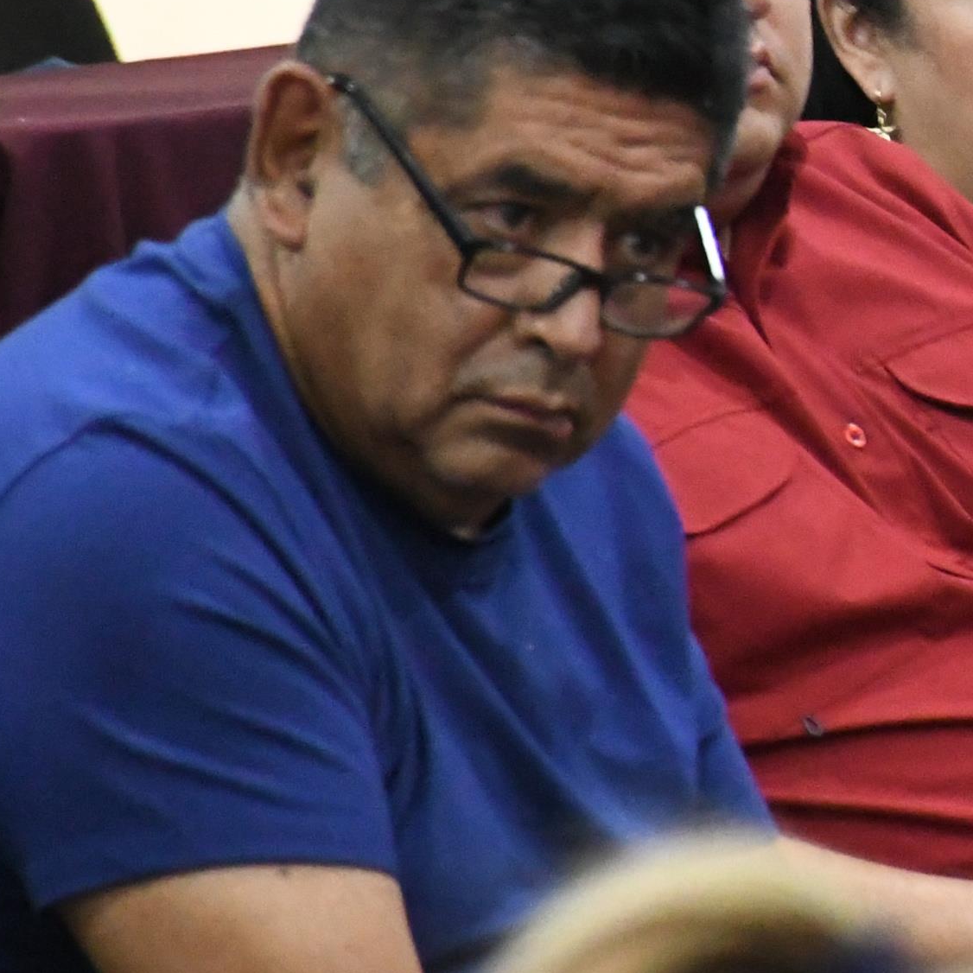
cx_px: 1450
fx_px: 21052
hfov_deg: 2.6
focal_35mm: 662
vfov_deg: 2.6
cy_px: 112
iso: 10000
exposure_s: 1/100
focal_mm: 140
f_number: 5.6
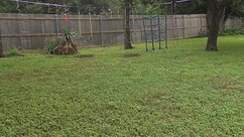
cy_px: 42
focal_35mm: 39
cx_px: 217
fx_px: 252
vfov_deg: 30.1
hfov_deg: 46.8
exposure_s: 1/383
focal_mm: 2.2
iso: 40
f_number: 1.9
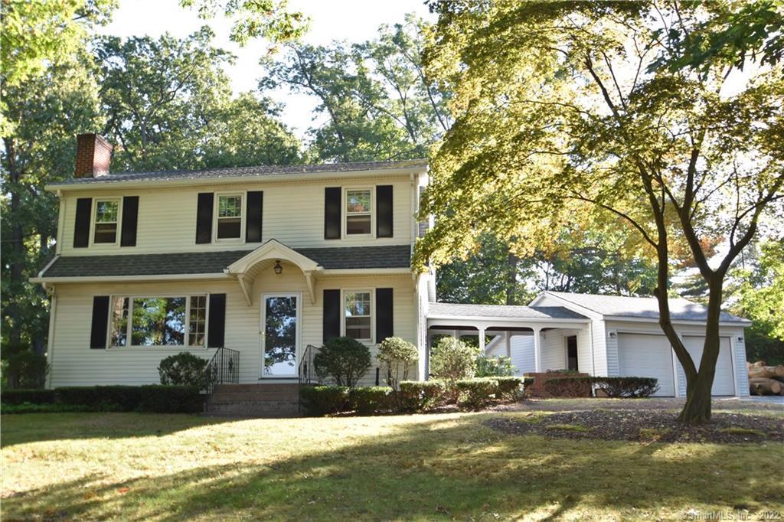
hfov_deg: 57.2
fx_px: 718
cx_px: 392
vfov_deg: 39.9
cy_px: 261
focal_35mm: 33
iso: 400
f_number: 7.1
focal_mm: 22
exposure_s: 1/200
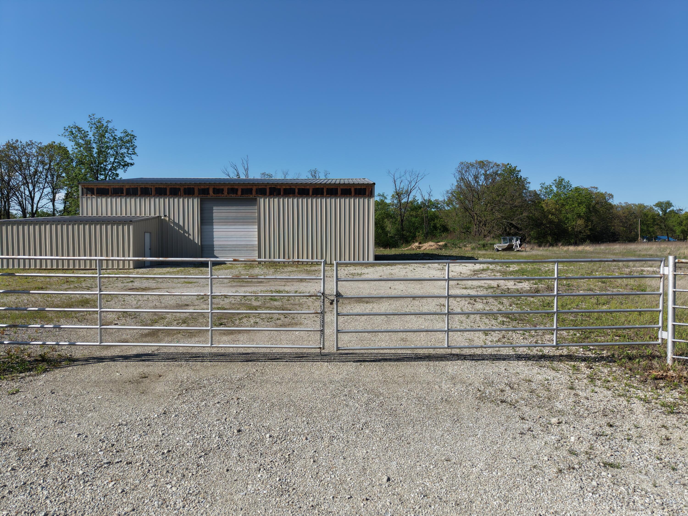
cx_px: 344
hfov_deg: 71.6
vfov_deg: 56.8
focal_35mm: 24
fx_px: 477
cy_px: 258
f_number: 1.8
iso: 100
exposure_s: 1/4000
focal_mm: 8.67
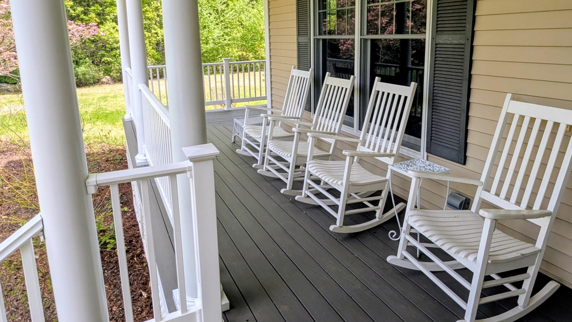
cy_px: 106
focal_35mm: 18
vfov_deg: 59.5
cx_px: 286
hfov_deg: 92.7
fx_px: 273
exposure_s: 1/448
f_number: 2.2
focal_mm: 2.22
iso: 41
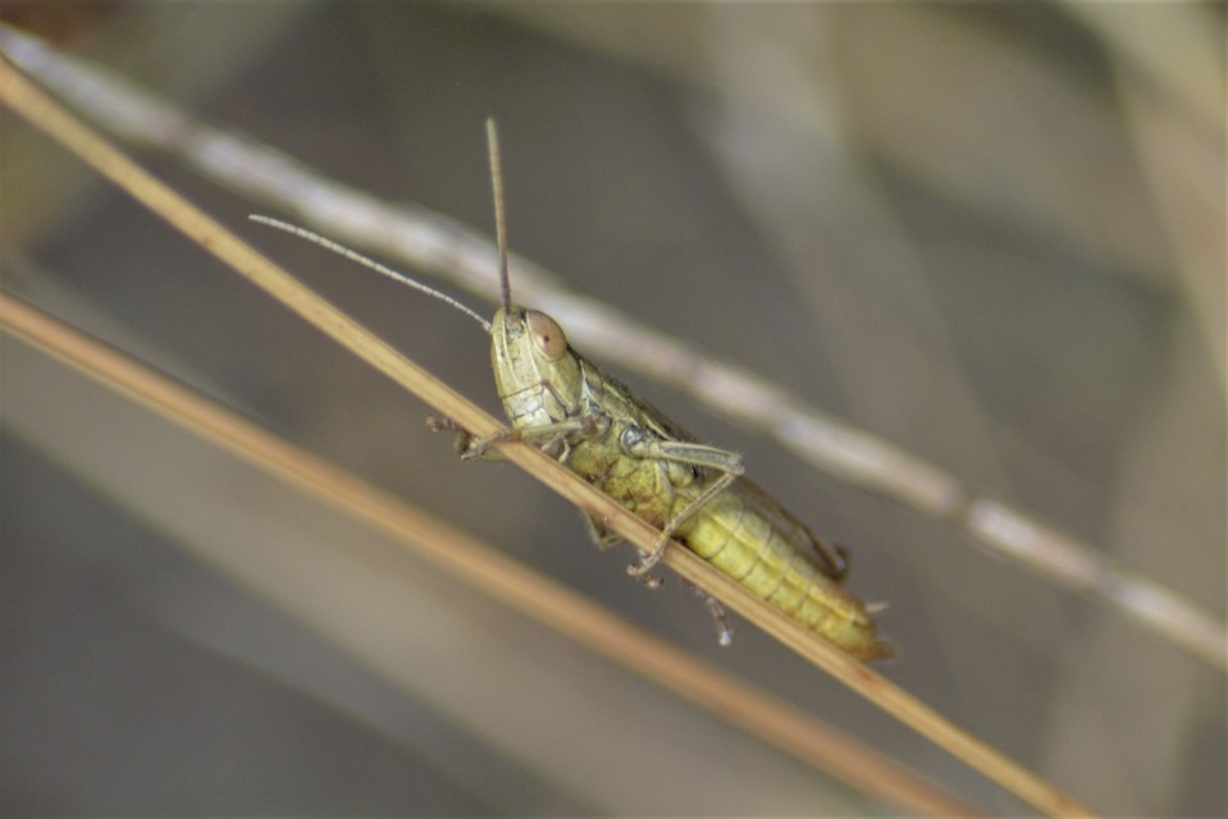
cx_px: 614
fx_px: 15354
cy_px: 410
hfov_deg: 4.6
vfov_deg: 3.1
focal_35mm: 450
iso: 450
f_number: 5.6
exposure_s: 1/1000
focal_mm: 300
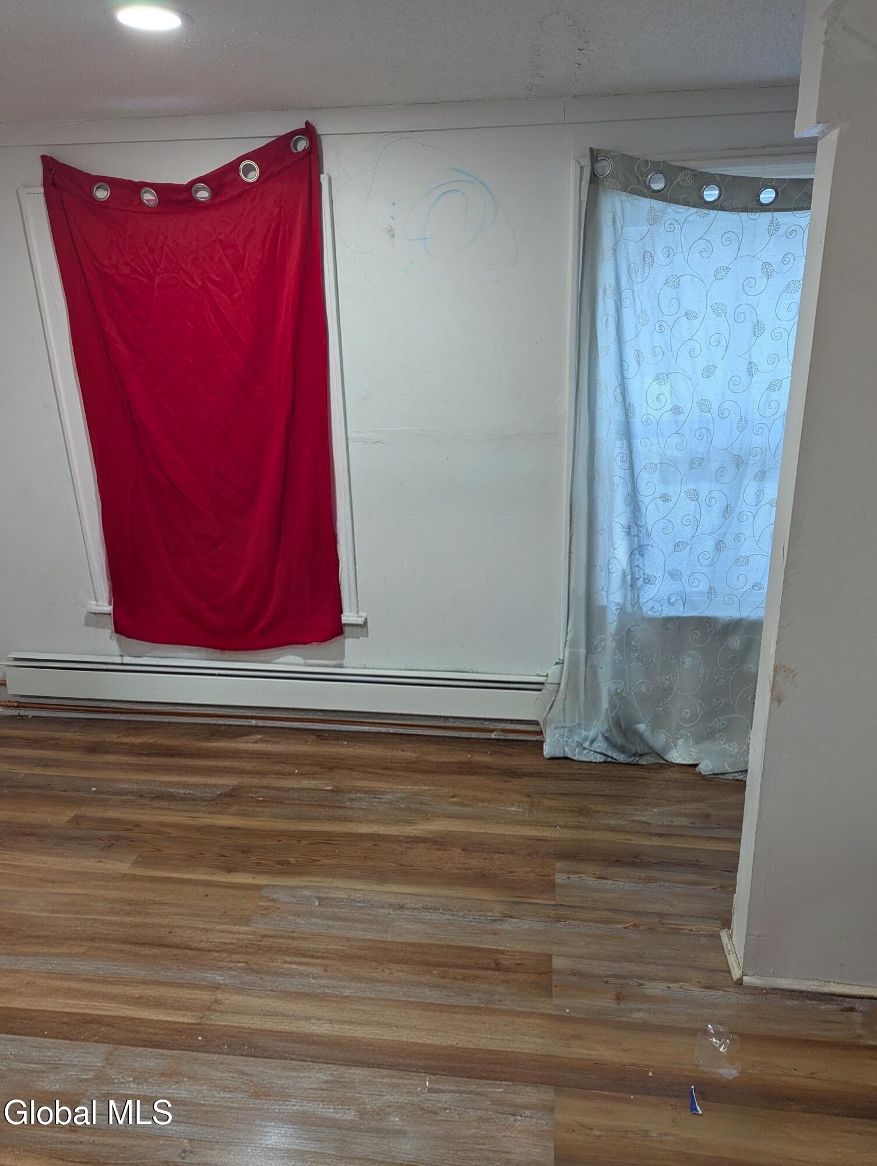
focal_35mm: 24
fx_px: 809
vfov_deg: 71.5
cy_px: 583
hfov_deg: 56.9
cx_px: 438
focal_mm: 6.81
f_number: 1.85
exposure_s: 1/120
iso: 365
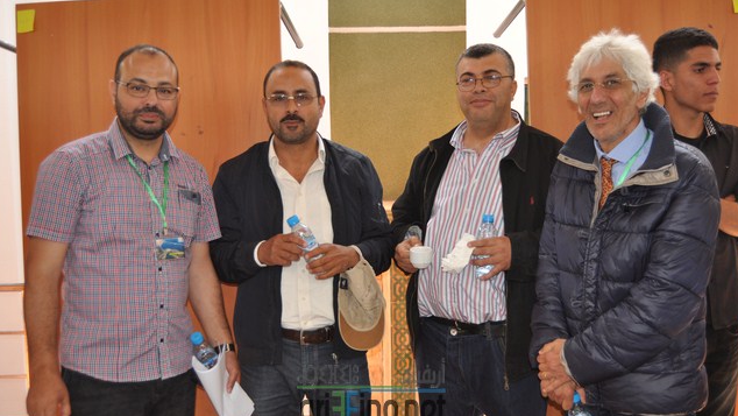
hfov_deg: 52.8
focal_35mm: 38
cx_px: 371
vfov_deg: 31.2
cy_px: 209
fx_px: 744
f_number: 3.8
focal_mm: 24
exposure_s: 1/160
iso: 400
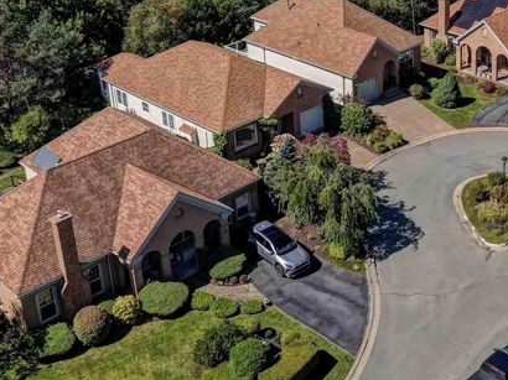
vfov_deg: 23.8
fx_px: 880
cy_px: 47
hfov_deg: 31.4
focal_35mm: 60
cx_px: 406
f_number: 1.8
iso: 200
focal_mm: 8.7
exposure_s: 1/500
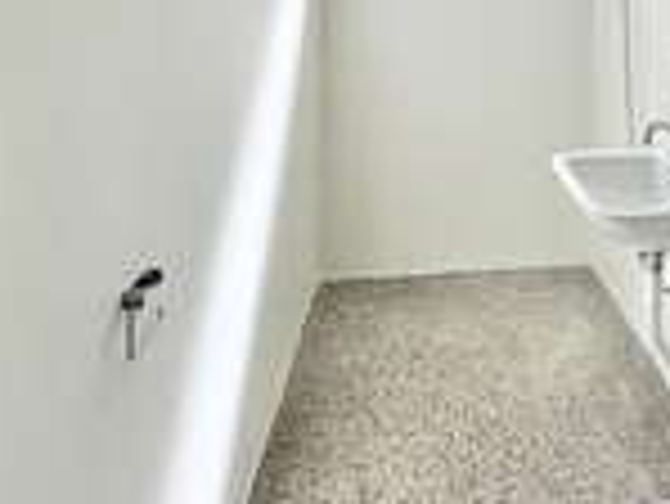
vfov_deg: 36.1
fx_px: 678
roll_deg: -0.3
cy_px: -18
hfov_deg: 49.7
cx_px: 528
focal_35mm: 35
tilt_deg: +0.1
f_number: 2.2
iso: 40
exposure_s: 1/284
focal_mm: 2.22
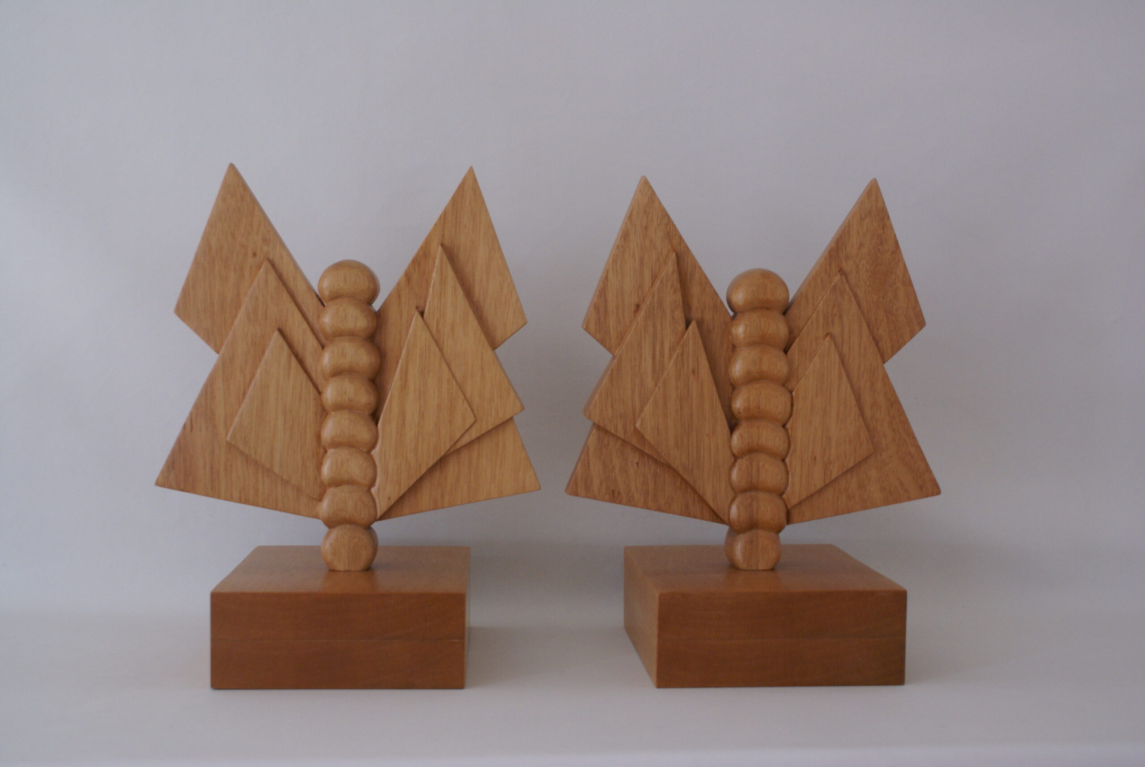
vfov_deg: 29.9
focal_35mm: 45
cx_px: 572
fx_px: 1433
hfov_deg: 43.6
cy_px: 384
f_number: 5
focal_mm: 30
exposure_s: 1/15
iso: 400
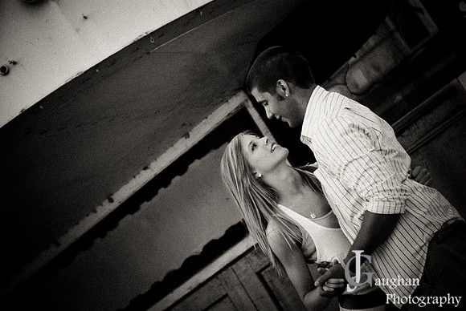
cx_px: 233
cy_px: 156
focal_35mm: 105
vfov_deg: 13.1
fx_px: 1361
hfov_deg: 19.4
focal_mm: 70
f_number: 4
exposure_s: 1/320
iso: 200
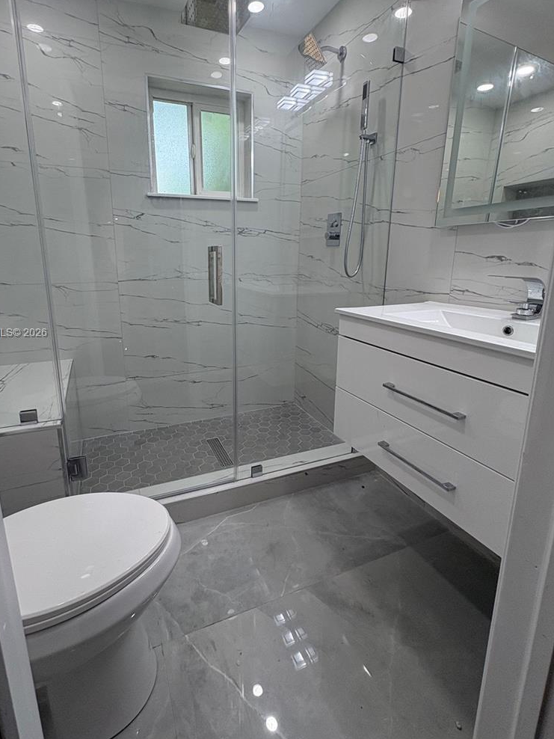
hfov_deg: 74.5
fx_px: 363
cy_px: 334
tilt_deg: -11.7
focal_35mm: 17
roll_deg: +0.5
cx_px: 245
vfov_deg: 90.8
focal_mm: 2.22
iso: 125
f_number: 2.2
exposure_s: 1/120
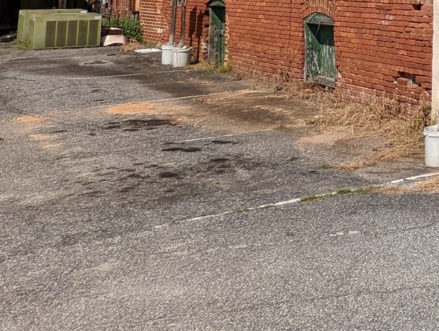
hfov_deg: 27.2
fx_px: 686
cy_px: -89
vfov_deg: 24.1
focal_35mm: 54
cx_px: 624
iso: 48
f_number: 2.2
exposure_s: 1/2584
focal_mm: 2.35
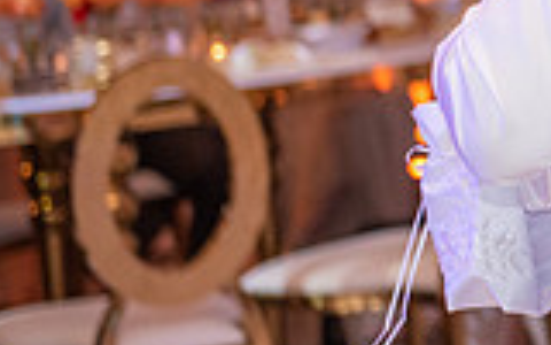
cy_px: -98
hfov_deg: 7.9
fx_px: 3874
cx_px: 985
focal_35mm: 258
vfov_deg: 5.1
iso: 1000
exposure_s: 1/160
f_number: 2.8
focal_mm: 70
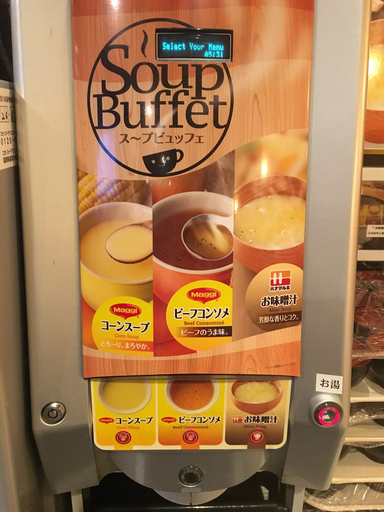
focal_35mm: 29
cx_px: 192
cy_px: 256
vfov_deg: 61.7
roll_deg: -1.5
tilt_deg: -16.2
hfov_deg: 48.2
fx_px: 429
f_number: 2.2
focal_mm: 4.15
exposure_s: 1/15
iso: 250
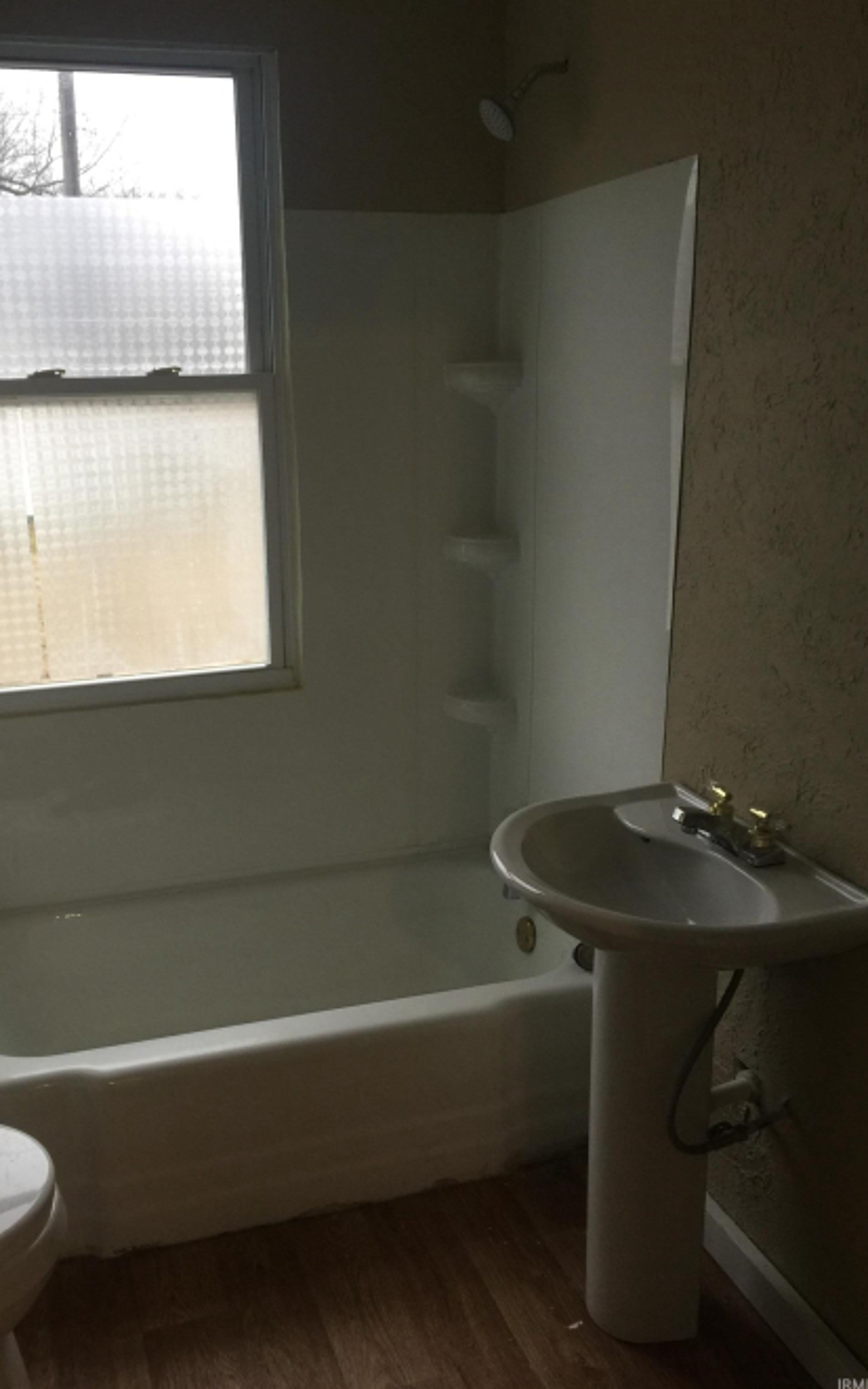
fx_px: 1174
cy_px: 697
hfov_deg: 40.5
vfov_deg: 61.2
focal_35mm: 31
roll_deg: +1.4
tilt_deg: -16.2
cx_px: 359
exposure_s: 1/30
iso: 40
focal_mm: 4.15
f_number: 2.2
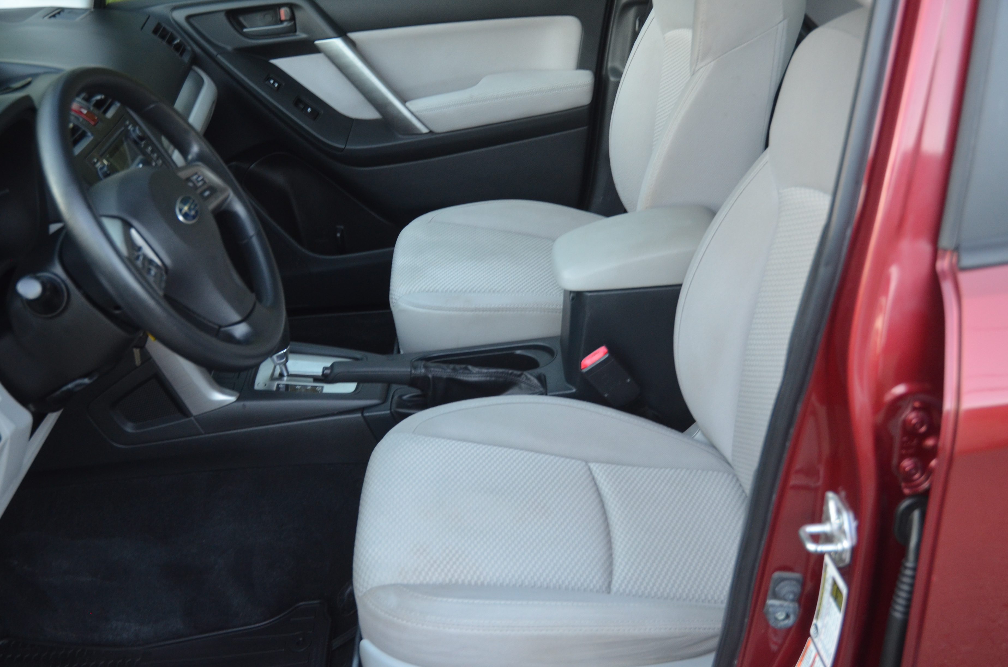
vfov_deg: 28.8
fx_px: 1299
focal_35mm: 46
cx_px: 504
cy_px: 334
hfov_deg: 42.4
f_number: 4
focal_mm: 31
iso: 800
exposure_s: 1/30
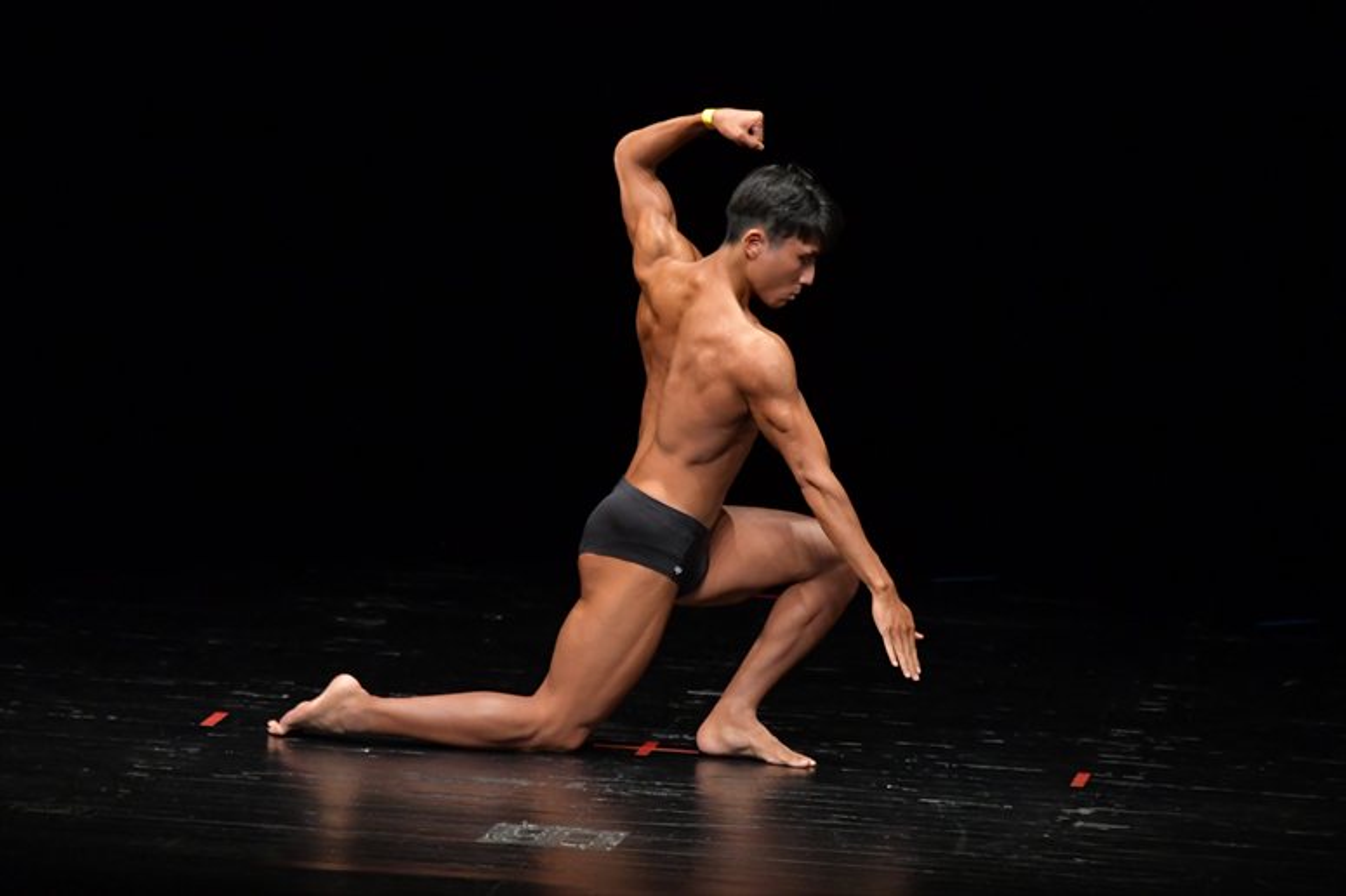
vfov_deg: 4.4
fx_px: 11772
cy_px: 448
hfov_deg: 6.5
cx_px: 673
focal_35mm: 315
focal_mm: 210
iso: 3200
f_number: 5.6
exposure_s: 1/400
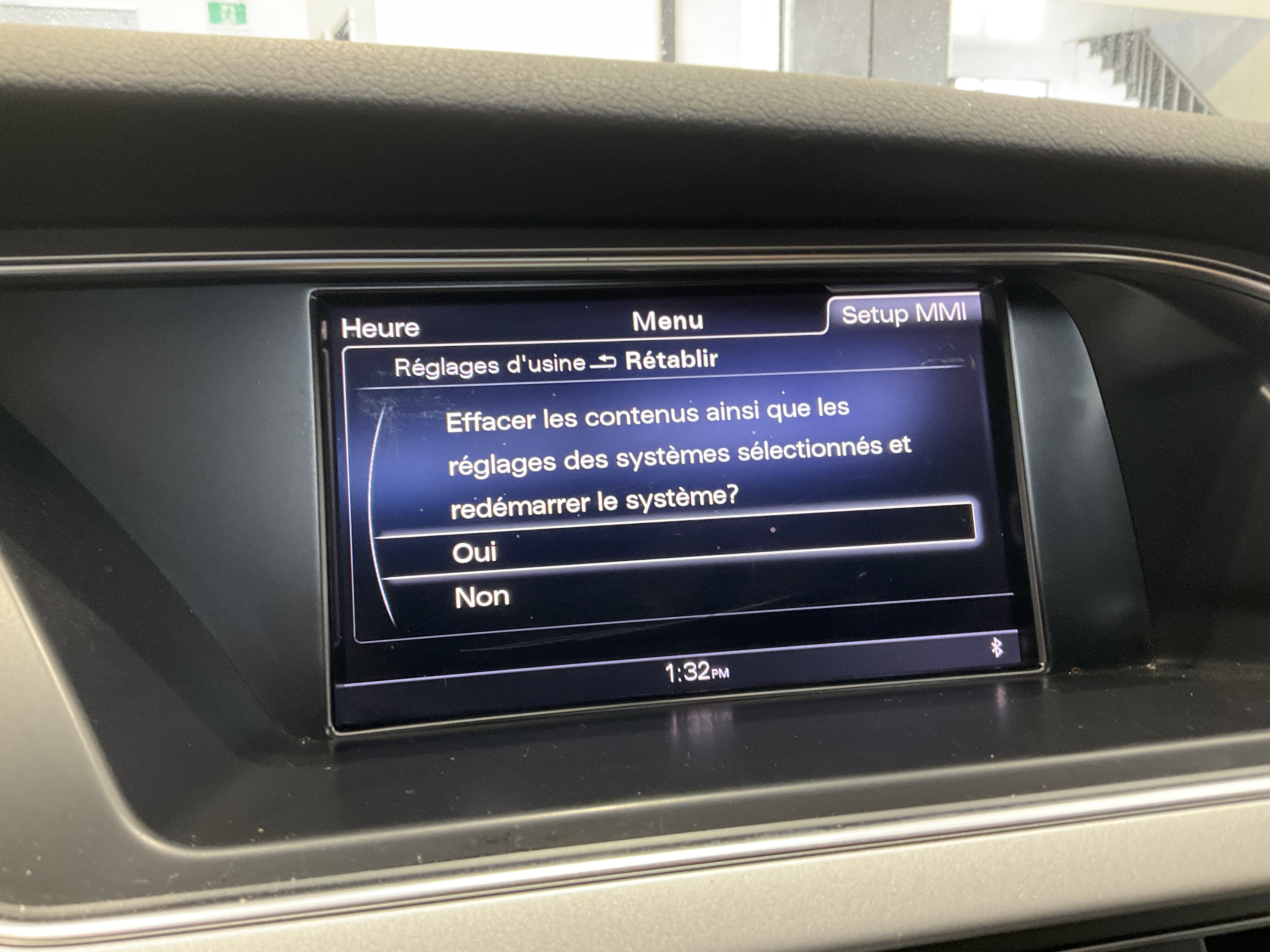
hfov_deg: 61.7
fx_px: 1064
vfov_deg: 48.2
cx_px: 635
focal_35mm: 29
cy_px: 476
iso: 200
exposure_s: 1/33
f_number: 1.8
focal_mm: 3
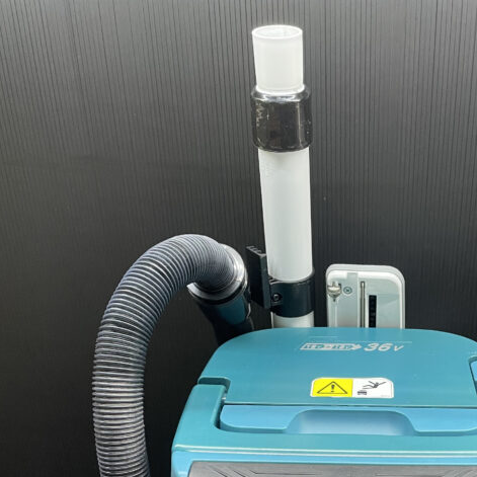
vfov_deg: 30.9
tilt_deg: -33.2
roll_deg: -0.1
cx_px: 339
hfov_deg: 33.5
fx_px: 780
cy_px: 502
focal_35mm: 50
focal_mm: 4.2
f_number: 1.6
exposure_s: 1/50
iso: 125
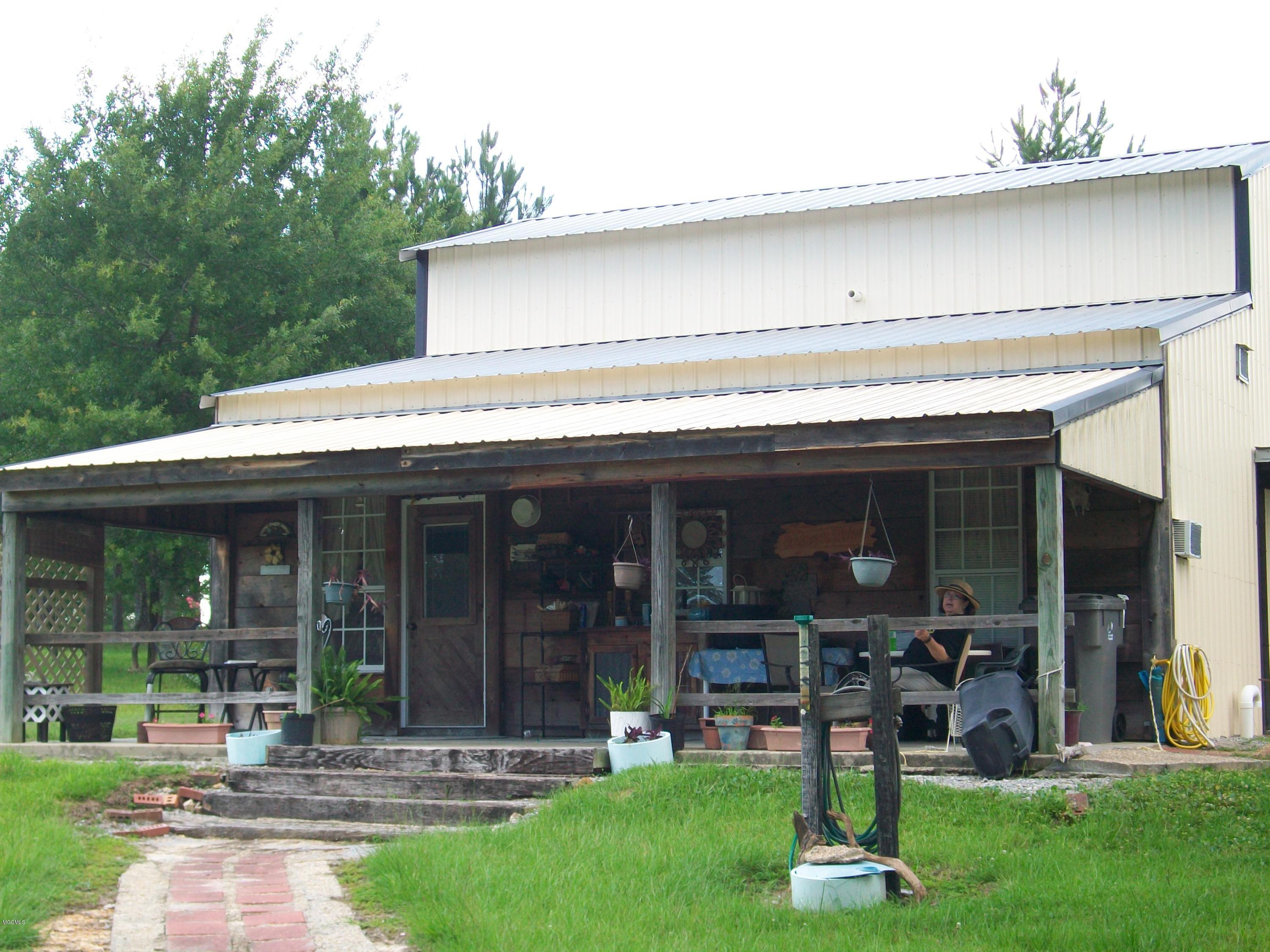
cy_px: 476
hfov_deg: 31.2
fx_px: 2275
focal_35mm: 62
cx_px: 635
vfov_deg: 23.7
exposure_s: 1/100
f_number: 4.1
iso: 64
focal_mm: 11
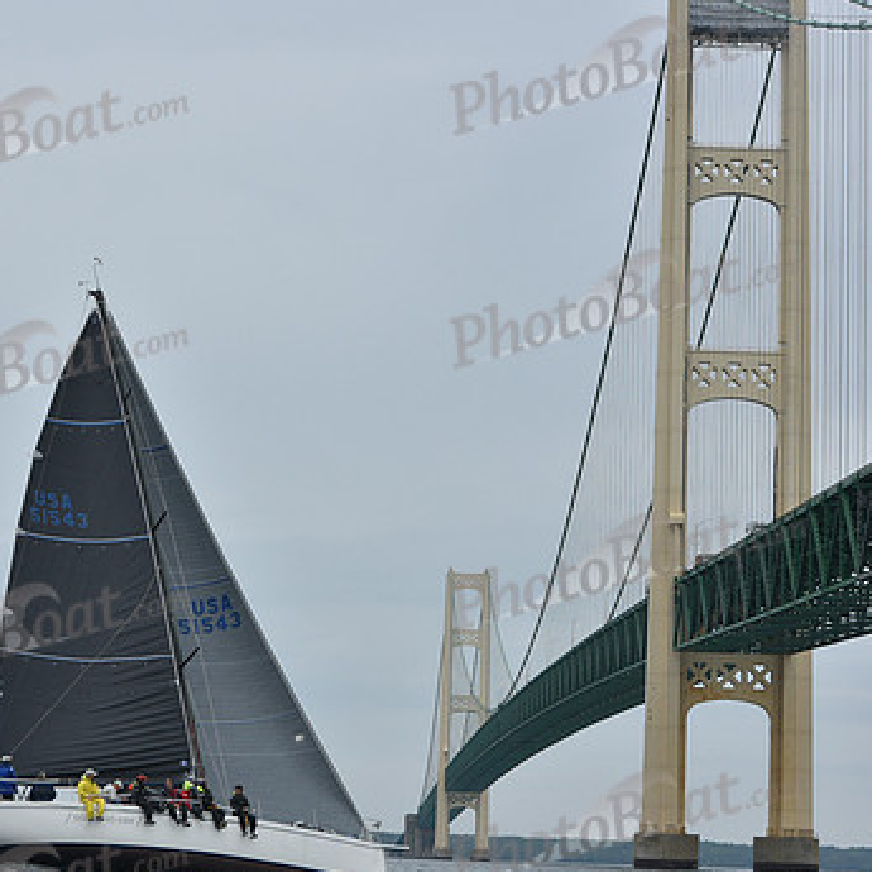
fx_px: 2850
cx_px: 321
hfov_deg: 17.4
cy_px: 469
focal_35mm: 100
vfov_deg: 17.4
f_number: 8
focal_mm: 70
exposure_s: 1/800
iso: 250
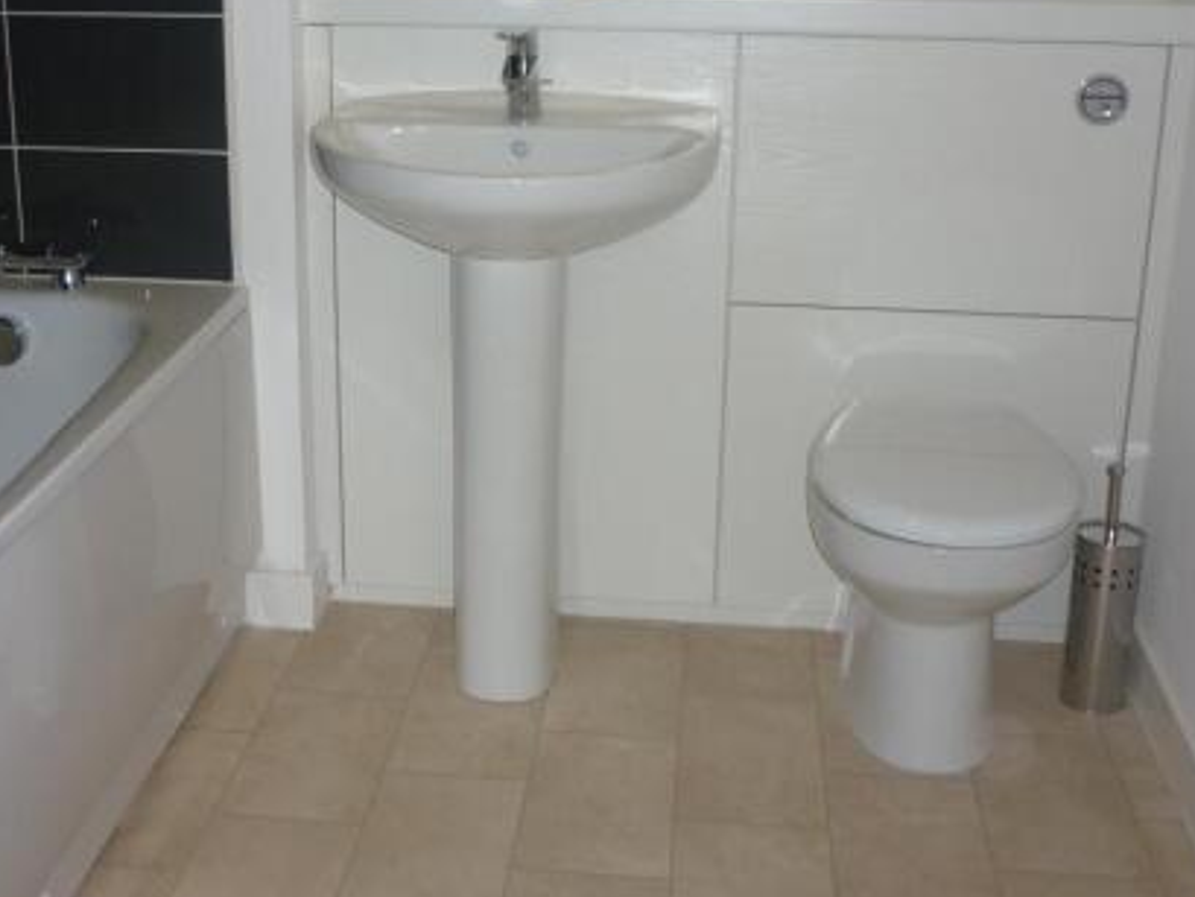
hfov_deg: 40.3
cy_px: 320
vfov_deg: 30.7
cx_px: 489
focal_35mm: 47
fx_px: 1623
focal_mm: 5.5
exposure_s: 1/30
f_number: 2.8
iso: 100
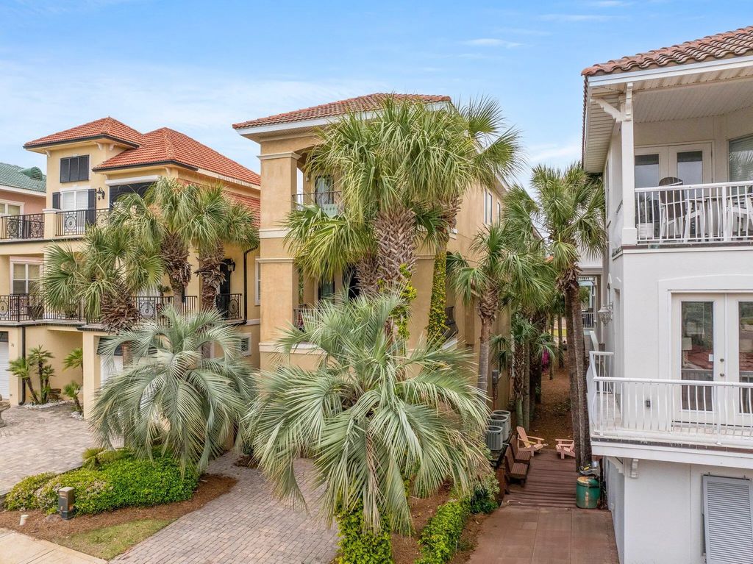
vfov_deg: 56.8
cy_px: 282
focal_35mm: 24
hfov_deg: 71.6
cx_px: 376
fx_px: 522
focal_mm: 12.29
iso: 190
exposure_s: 1/500
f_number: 2.8
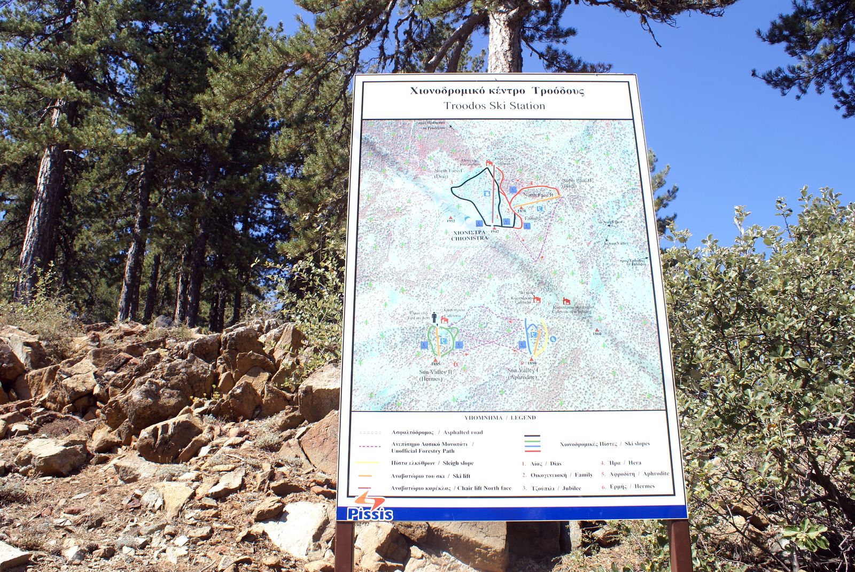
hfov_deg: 61.9
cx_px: 428
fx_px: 713
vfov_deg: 43.7
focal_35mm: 30
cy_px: 286
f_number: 9
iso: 100
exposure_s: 1/80
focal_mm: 20
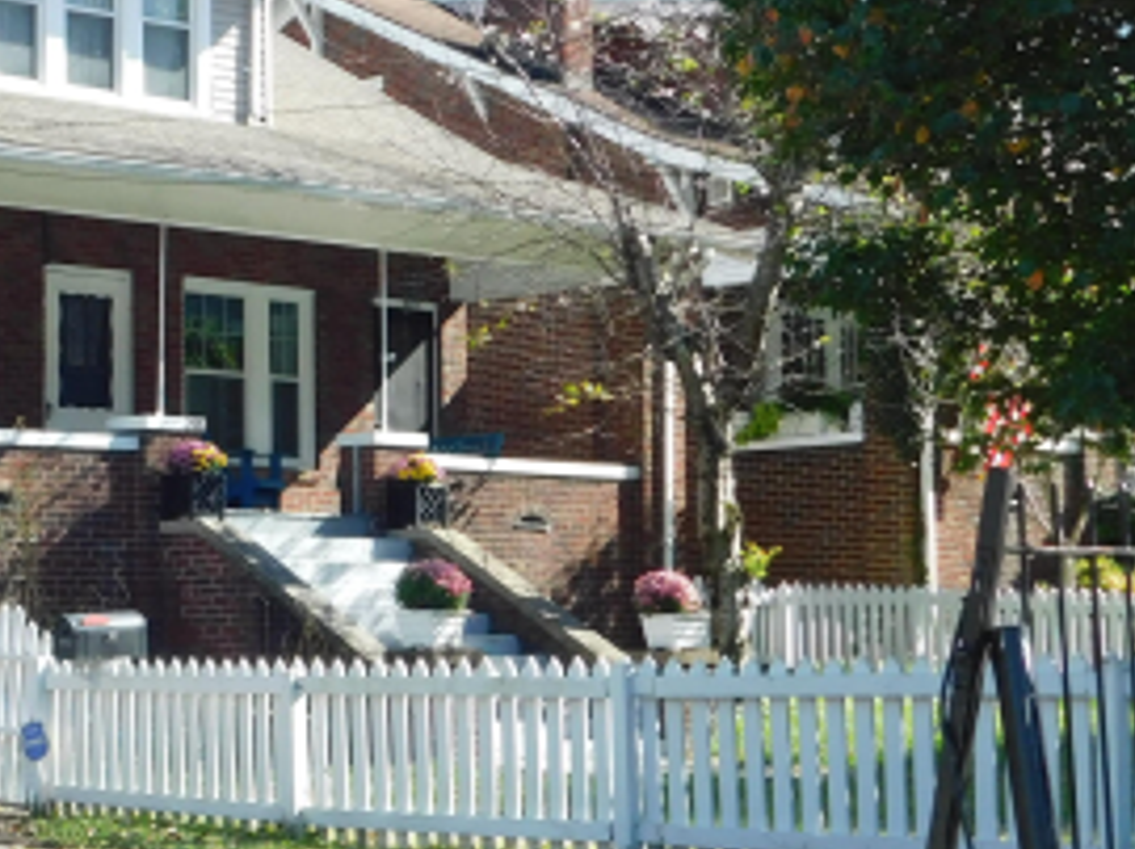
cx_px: 2
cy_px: 408
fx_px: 2916
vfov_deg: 16.6
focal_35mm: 89
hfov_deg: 21.3
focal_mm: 6.3
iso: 125
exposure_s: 1/400
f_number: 3.5
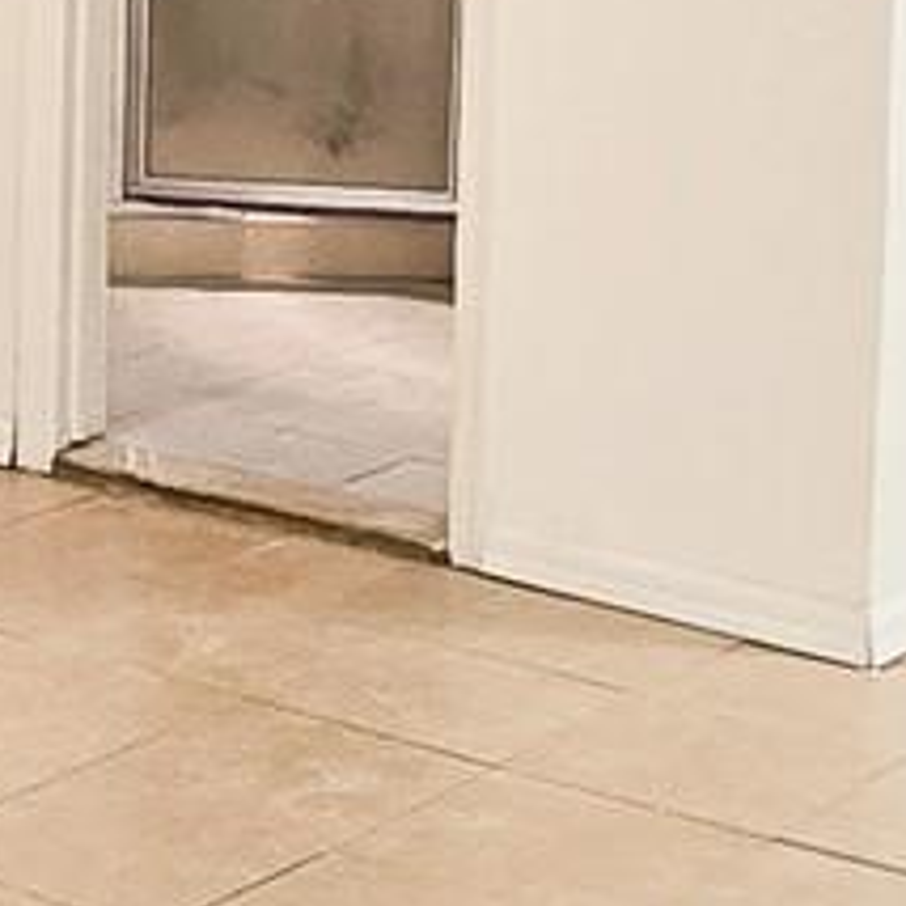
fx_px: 3257
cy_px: -131
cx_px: -233
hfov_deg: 15.2
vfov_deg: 15.4
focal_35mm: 110
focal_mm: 2.2
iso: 80
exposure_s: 1/60
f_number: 2.2
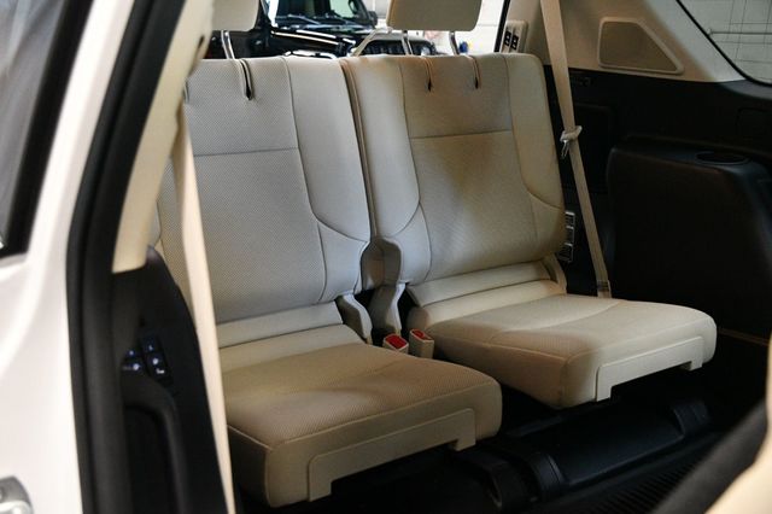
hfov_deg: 49.6
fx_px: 836
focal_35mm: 39
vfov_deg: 34.2
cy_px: 257
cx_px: 386
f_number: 3.8
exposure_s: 1/100
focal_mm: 26
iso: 3200
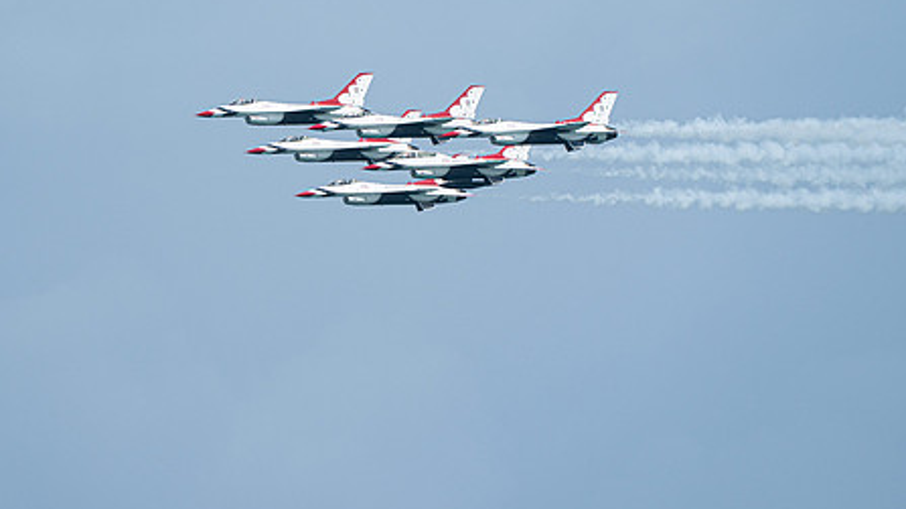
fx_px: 13063
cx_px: 393
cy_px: 186
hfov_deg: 4.0
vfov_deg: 2.2
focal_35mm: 544
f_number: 10
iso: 640
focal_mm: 400
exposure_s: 1/2000
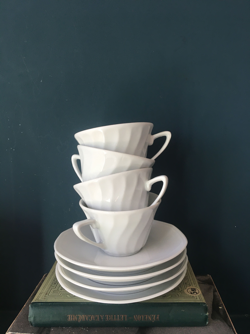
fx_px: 279
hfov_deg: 48.2
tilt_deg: -8.8
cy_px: 167
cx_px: 125
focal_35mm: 29
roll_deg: +1.2
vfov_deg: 61.7
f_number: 2.2
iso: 40
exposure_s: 1/33
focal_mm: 4.15
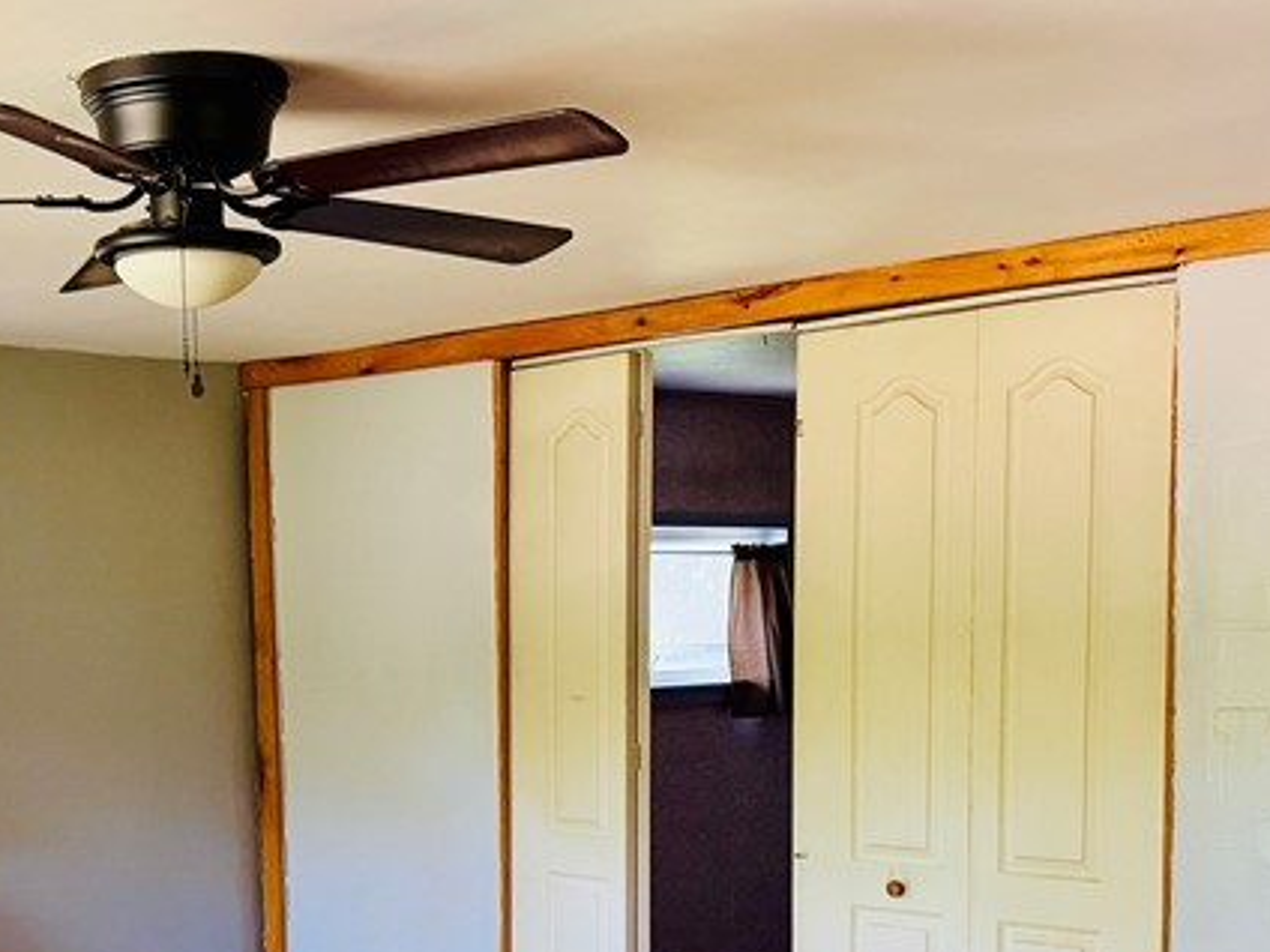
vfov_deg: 24.7
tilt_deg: -5.0
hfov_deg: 32.3
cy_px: 805
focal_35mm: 58
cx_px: 255
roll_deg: +2.0
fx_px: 2128
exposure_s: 1/60
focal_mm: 6.76
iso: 500
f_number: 1.78
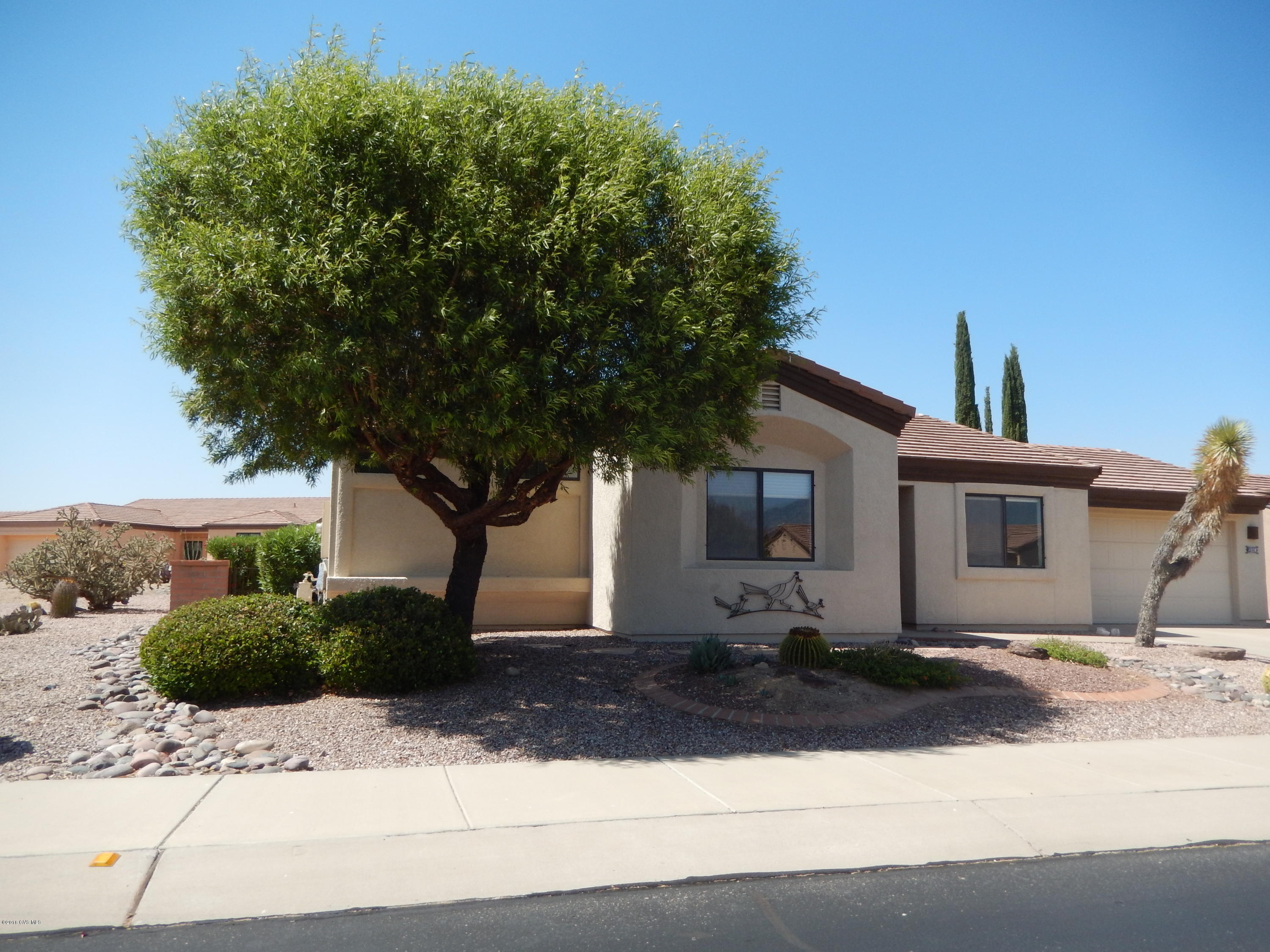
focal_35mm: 25
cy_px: 476
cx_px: 635
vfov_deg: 54.9
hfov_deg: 69.4
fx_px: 917
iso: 125
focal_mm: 4.5
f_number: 3.4
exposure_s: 1/1000
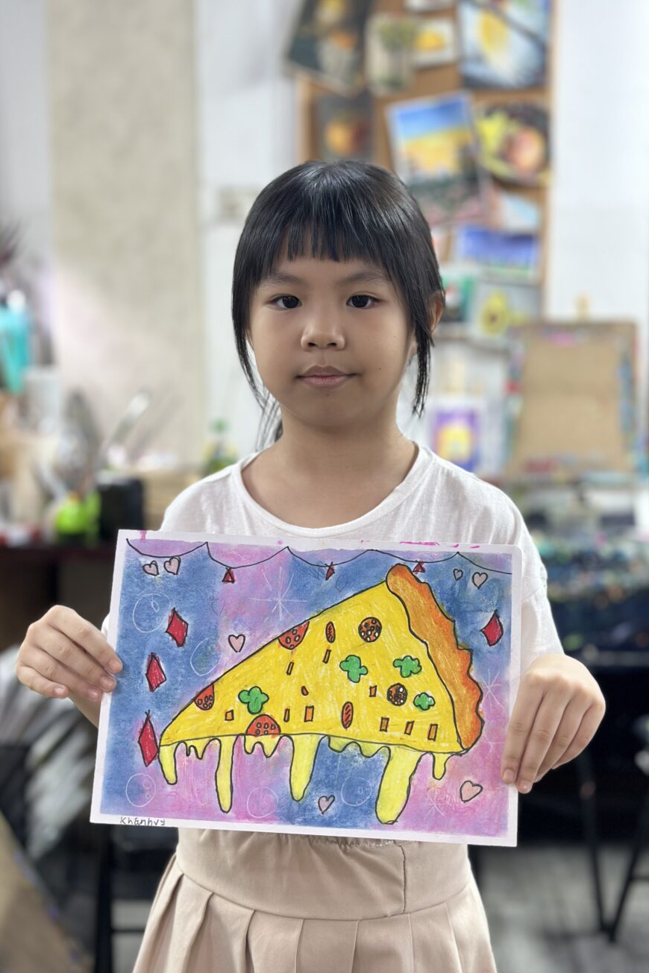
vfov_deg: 38.9
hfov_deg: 26.5
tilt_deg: -6.4
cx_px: 336
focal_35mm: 51
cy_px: 482
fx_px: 1379
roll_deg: -1.0
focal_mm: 6.86
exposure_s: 1/50
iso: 80
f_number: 1.78
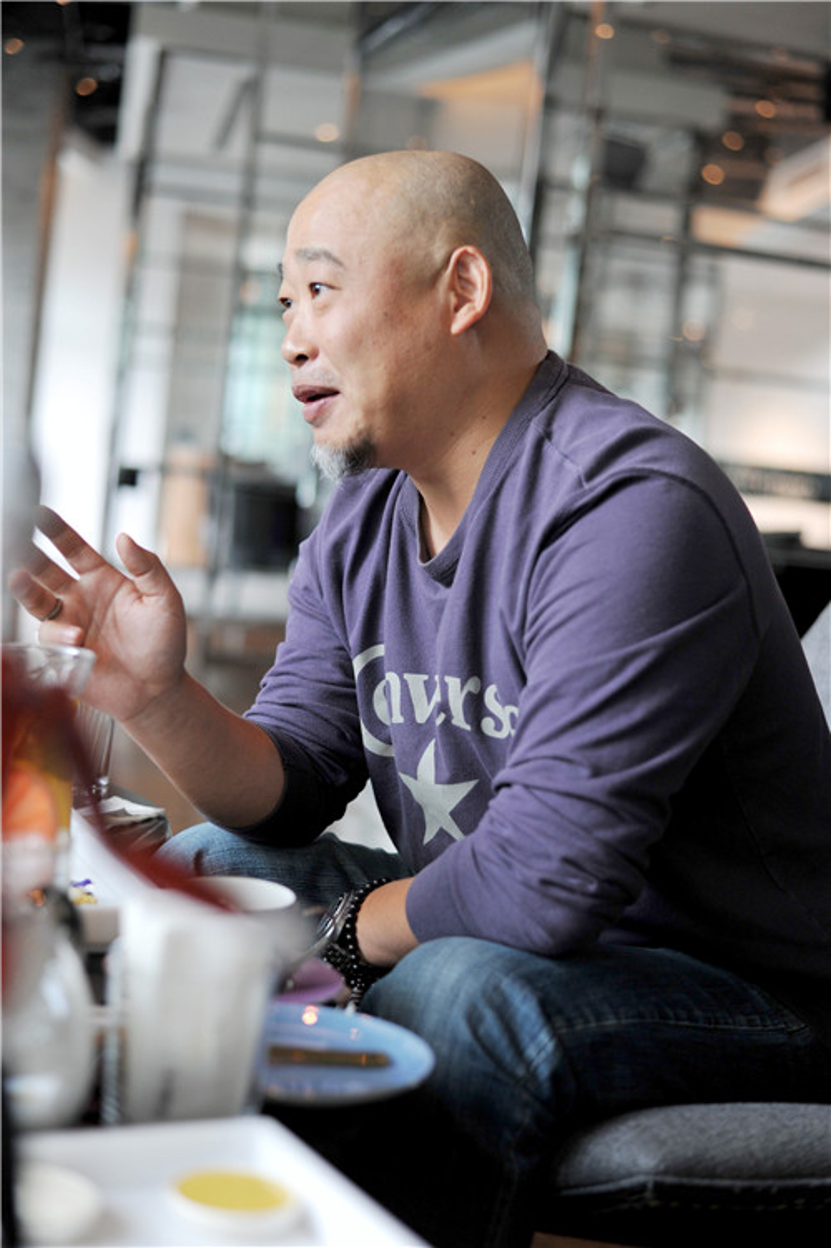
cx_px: 416
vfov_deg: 39.6
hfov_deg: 27.0
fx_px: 1733
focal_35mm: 50
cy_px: 624
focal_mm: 50
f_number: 2.2
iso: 560
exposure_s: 1/125
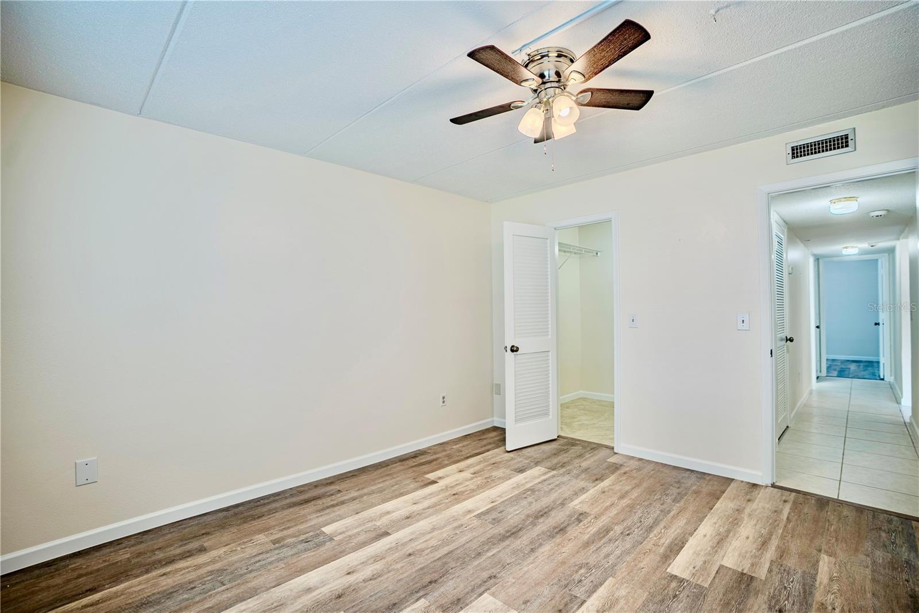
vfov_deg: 73.7
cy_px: 306
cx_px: 460
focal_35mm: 16
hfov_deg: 96.7
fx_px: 408
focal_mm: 16
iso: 100
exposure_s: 1/500
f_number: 2.8
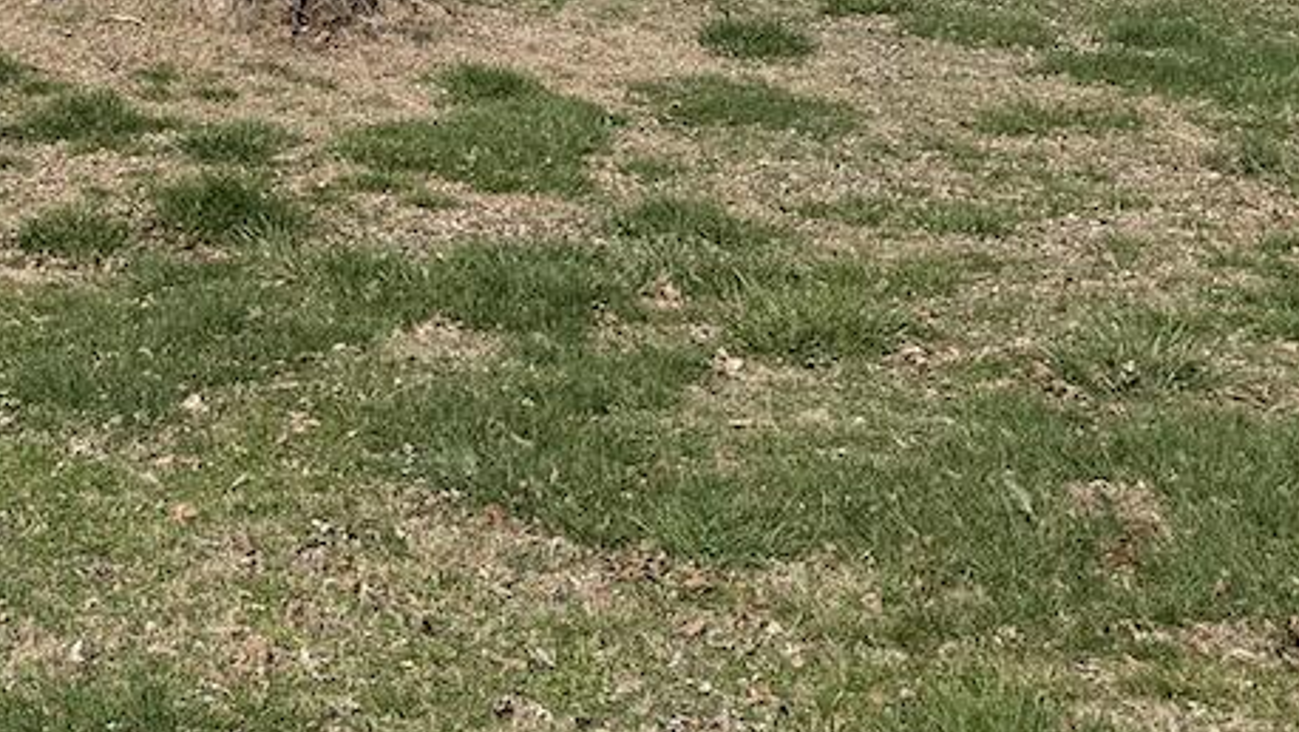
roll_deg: -0.8
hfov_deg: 26.2
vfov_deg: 15.7
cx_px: -207
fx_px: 2515
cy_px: -235
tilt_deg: +6.5
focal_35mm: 73
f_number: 1.78
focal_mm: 6.76
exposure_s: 1/4673
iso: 80
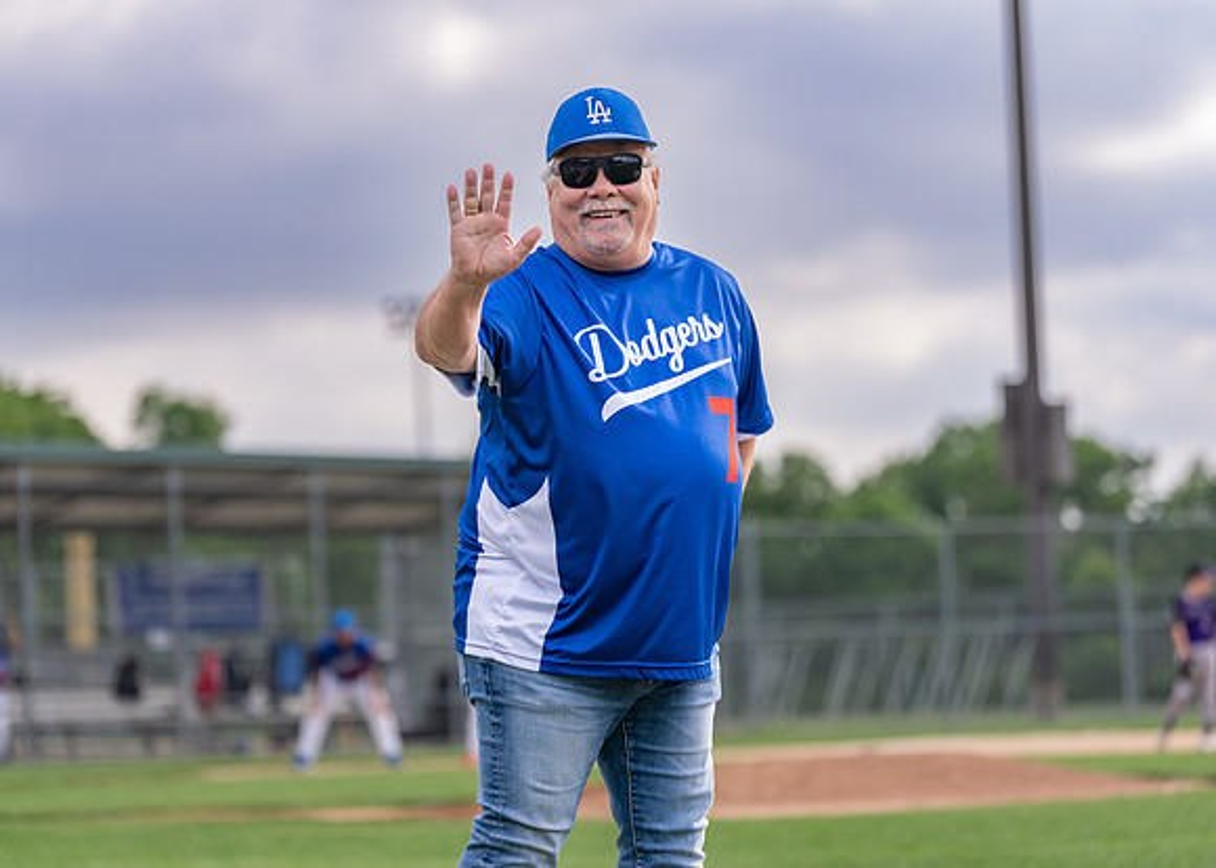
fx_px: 4263
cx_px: 571
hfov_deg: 16.2
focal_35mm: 123
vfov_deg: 11.6
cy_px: 431
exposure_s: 1/2500
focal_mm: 115
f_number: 2.8
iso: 320
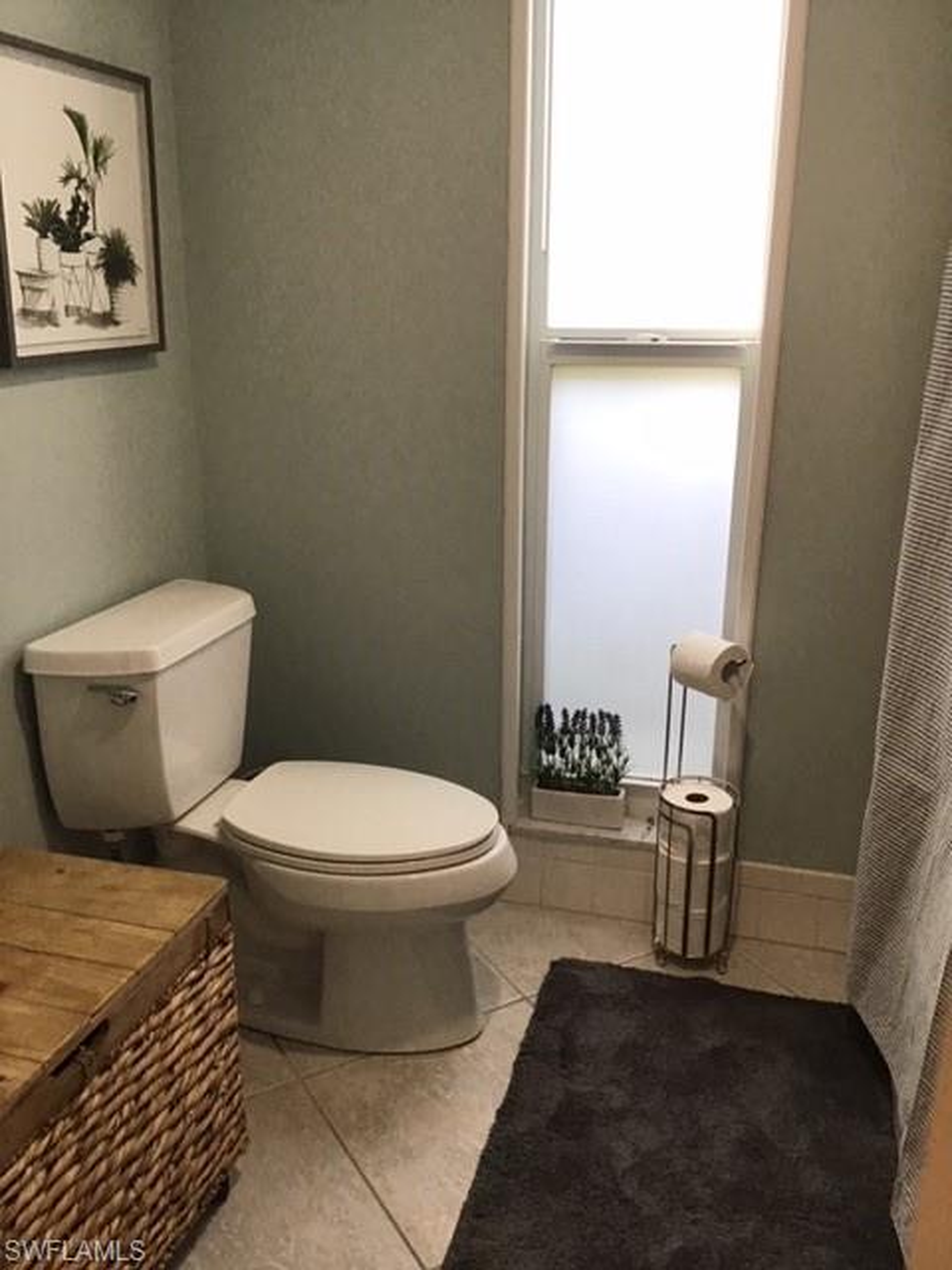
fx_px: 1137
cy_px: 635
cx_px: 476
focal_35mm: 31
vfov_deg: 58.4
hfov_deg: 45.4
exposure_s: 1/30
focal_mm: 3.3
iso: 32
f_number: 2.4
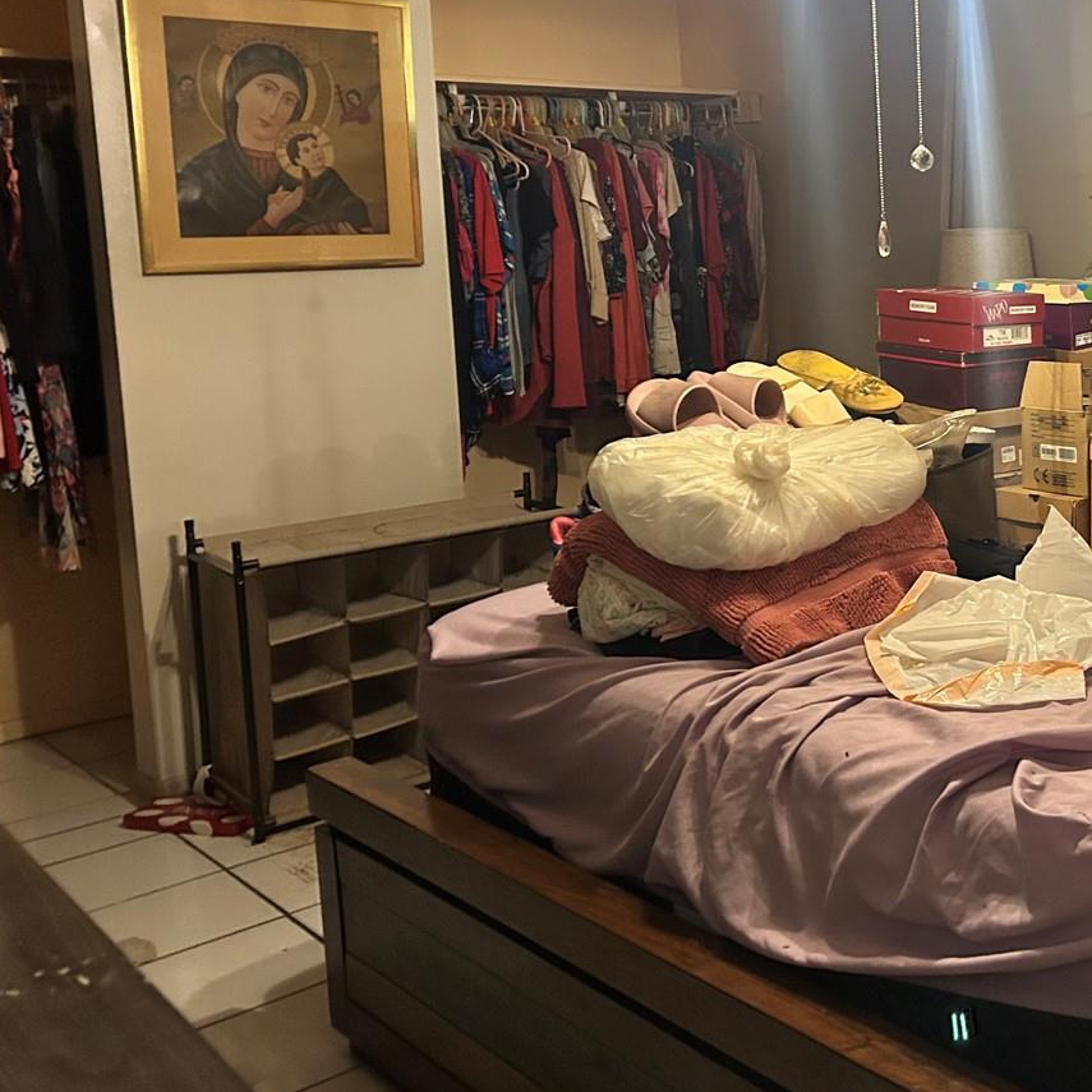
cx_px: 971
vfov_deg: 38.9
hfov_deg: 36.8
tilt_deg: -9.2
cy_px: 405
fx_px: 1535
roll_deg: +2.1
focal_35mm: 43
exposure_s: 1/30
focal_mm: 5.7
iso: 500
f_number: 1.5
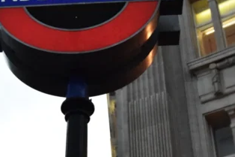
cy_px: 86
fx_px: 574
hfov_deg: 22.9
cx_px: 52
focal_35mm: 88
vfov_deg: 15.5
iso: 6400
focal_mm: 24
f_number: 3.8
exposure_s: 1/2500
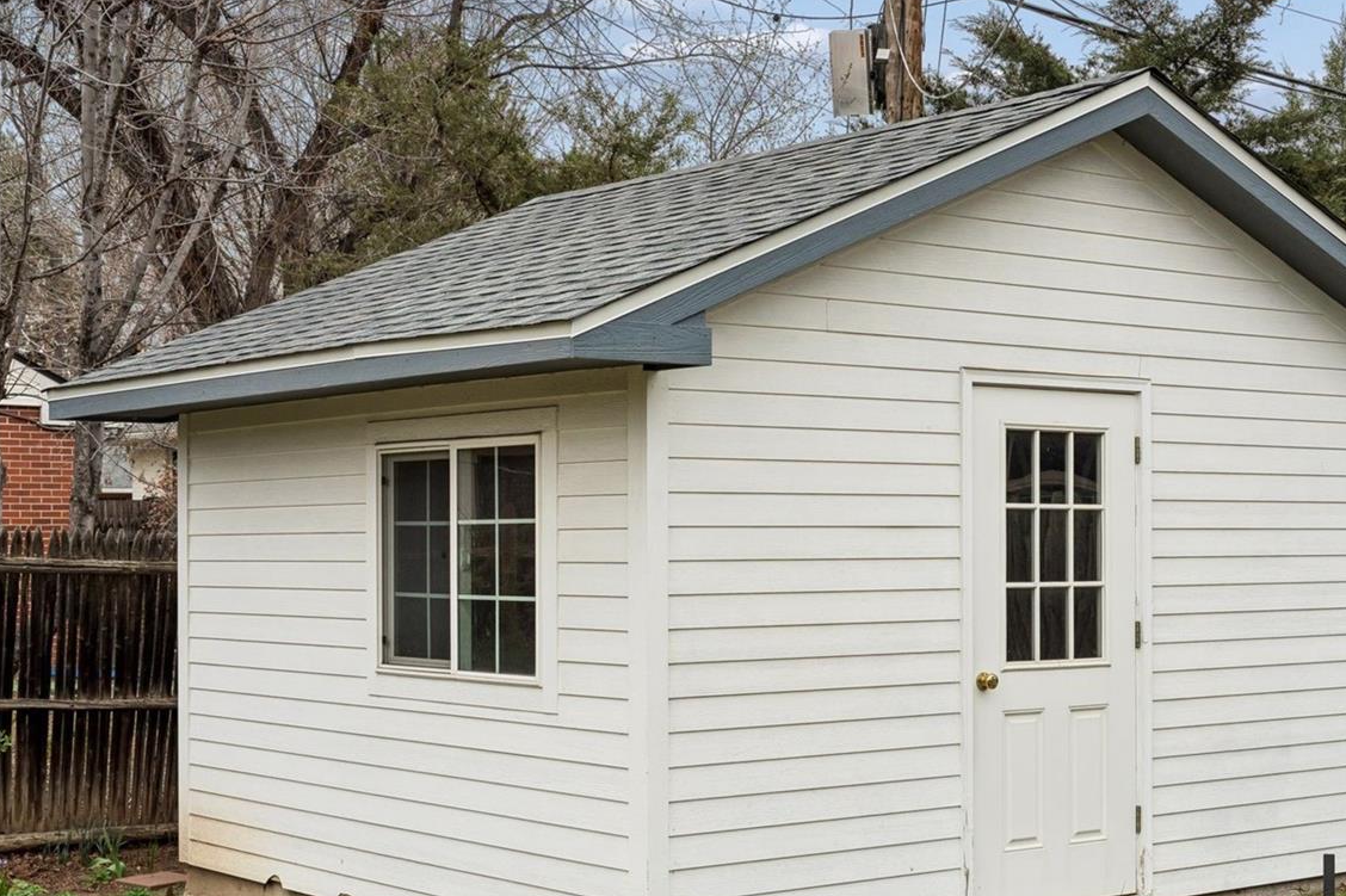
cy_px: 568
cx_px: 833
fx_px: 2280
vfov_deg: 22.2
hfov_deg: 32.8
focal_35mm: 61
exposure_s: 1/320
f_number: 9
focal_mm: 43
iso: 400
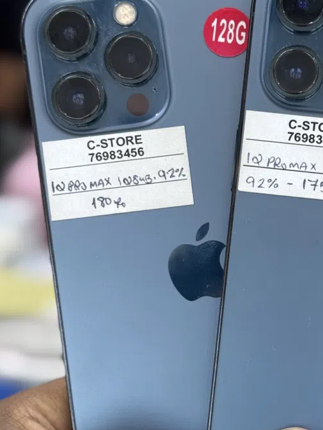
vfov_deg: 19.9
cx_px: 277
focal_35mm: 98
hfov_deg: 15.0
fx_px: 1219
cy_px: 318
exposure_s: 1/345
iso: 64
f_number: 1.78
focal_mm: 6.76
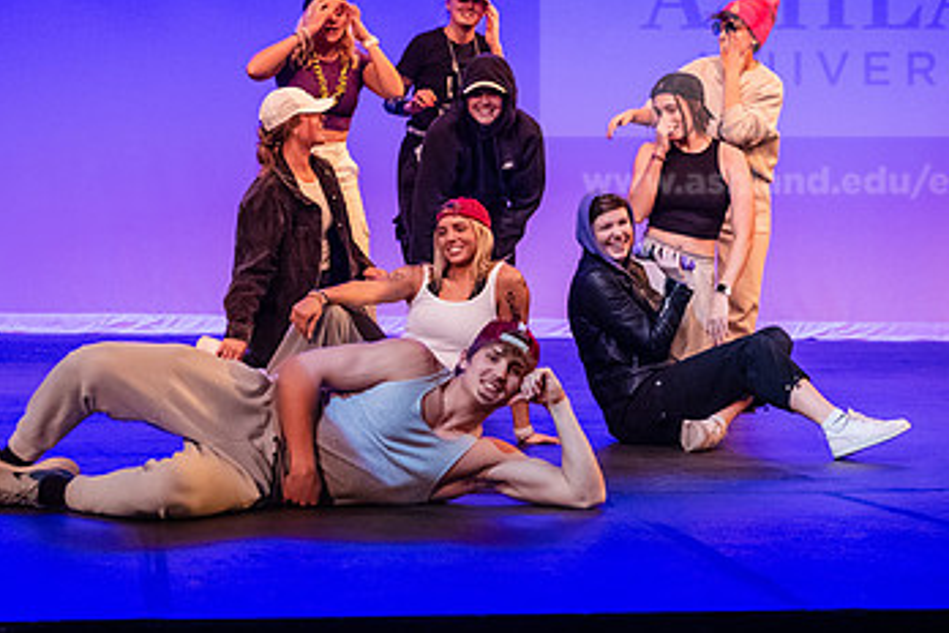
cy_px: 239
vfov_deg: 13.7
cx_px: 458
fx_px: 2636
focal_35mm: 100
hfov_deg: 20.4
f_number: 3.5
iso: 4000
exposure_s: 1/320
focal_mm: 60
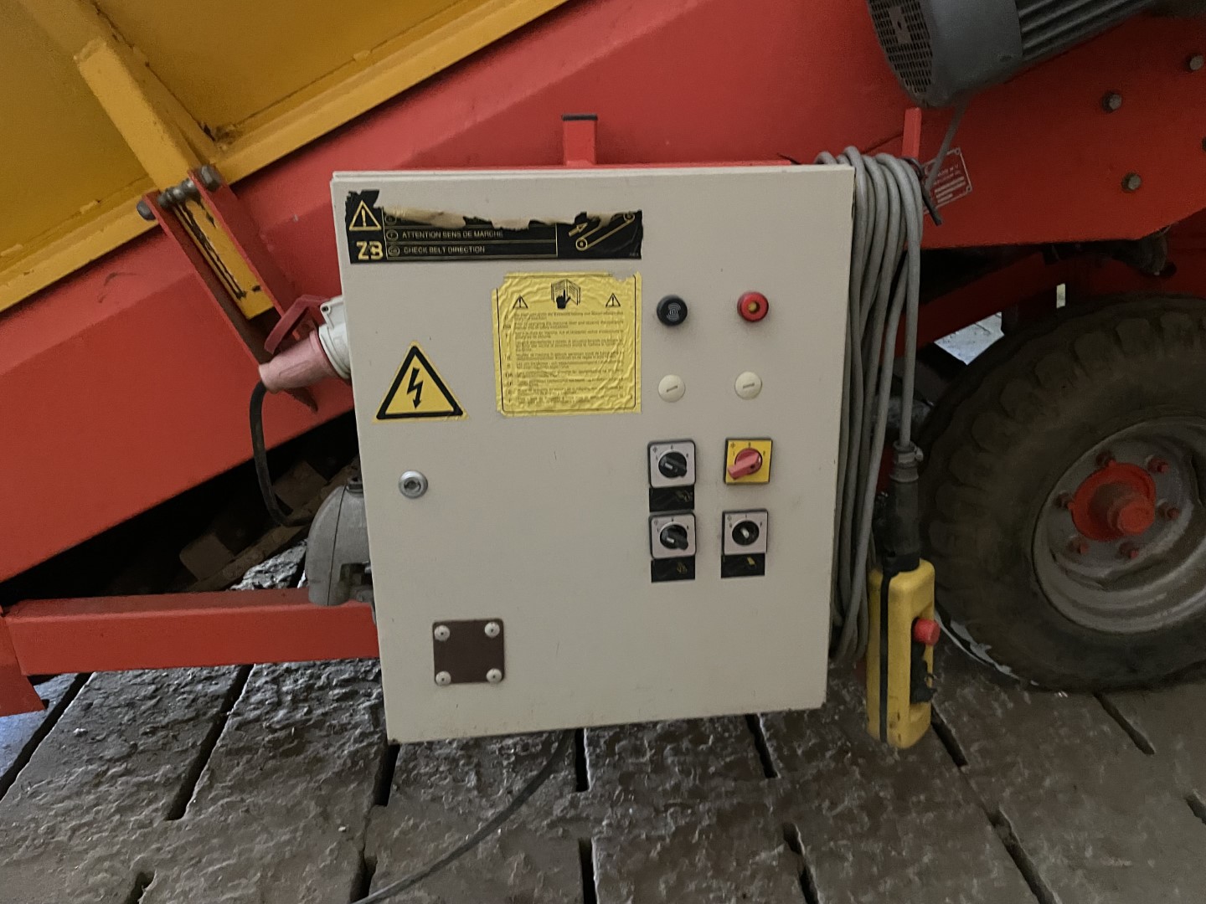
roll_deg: +1.1
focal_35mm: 26
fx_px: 906
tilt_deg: -20.1
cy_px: 452
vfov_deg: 53.1
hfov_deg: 67.3
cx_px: 603
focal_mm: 4.2
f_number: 1.6
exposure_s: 1/30
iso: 1000
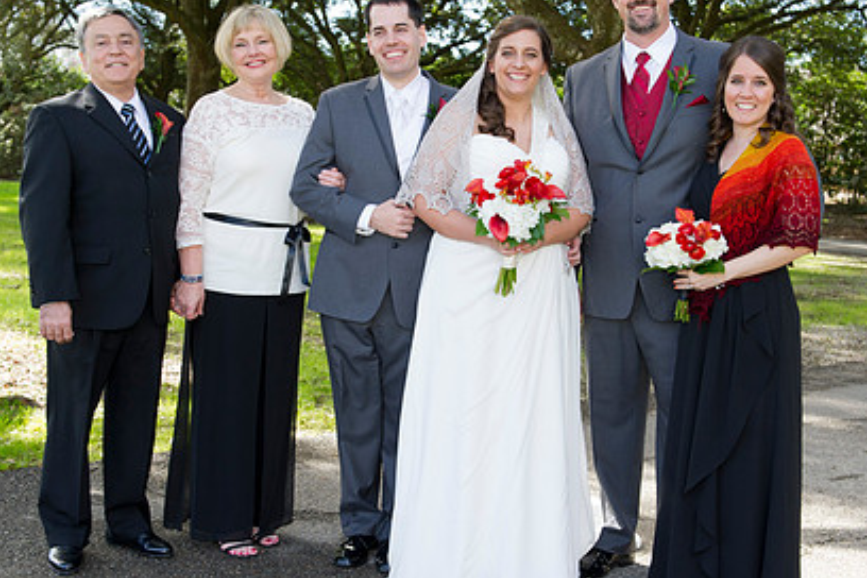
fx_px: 1300
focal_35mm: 54
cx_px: 444
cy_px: 274
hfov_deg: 36.9
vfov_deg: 25.1
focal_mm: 38
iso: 320
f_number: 5.6
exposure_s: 1/125
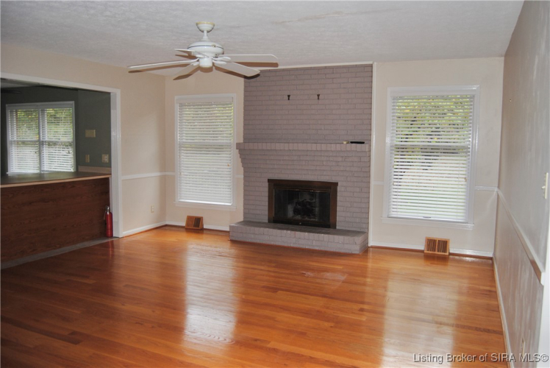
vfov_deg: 48.0
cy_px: 184
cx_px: 275
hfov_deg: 67.3
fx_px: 413
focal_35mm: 27
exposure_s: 1/60
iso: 200
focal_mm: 18
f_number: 3.5
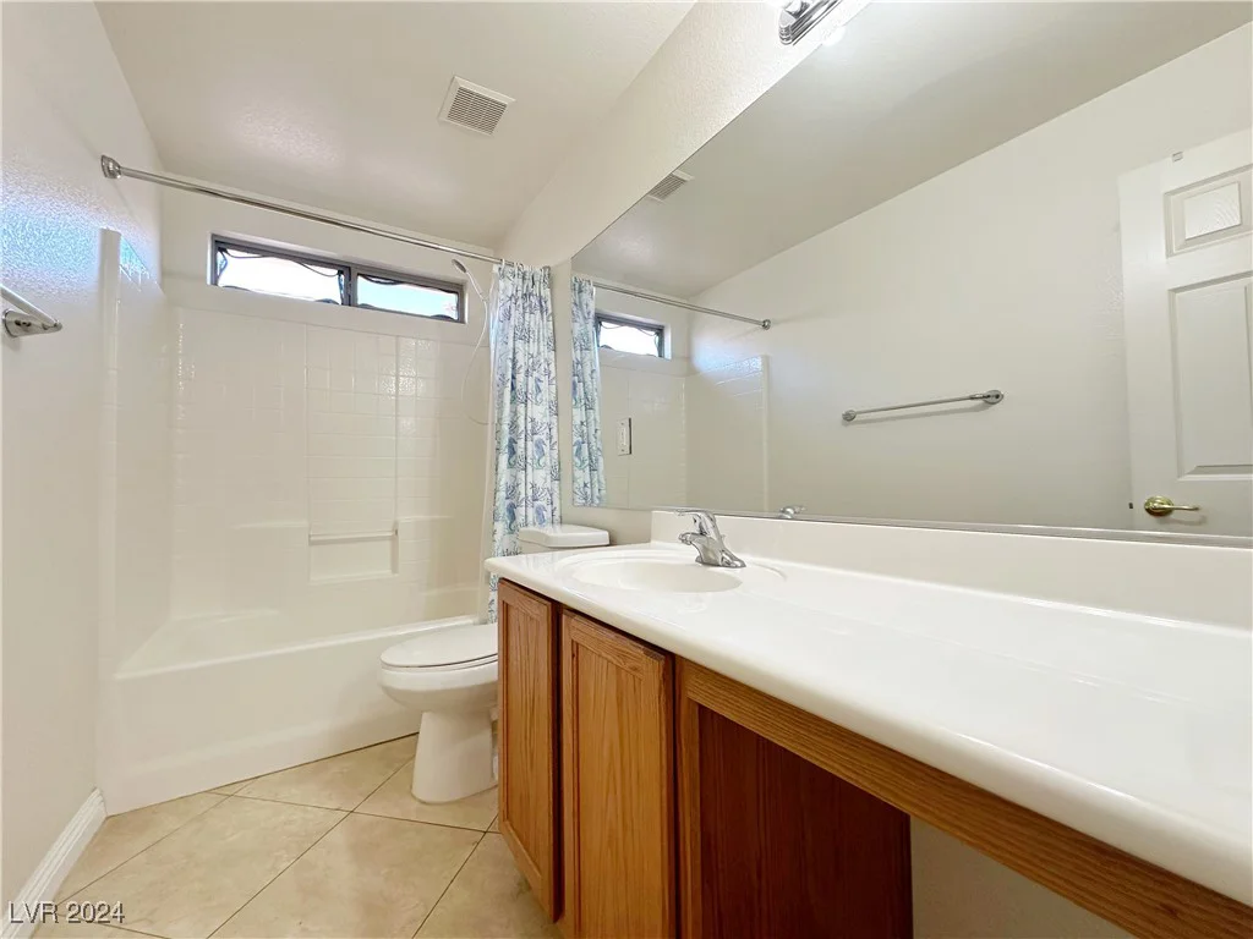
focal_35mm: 14
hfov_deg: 102.1
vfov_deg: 85.7
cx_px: 626
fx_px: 507
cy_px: 470
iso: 160
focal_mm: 2.22
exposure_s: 1/120
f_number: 2.2
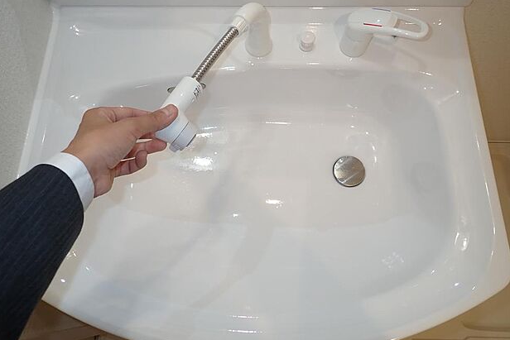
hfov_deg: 67.4
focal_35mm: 27
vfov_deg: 47.8
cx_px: 259
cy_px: 143
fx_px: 383
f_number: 2
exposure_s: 1/60
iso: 100
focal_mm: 4.5
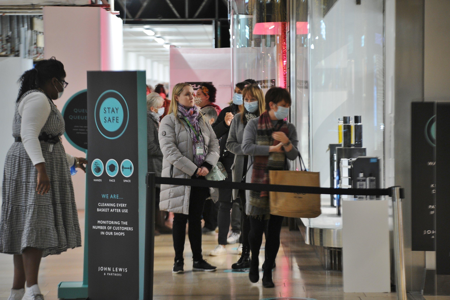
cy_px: 150
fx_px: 1999
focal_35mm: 160
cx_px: 225
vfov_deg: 8.6
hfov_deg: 12.8
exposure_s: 1/50
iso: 1000
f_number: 3.2
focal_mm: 160
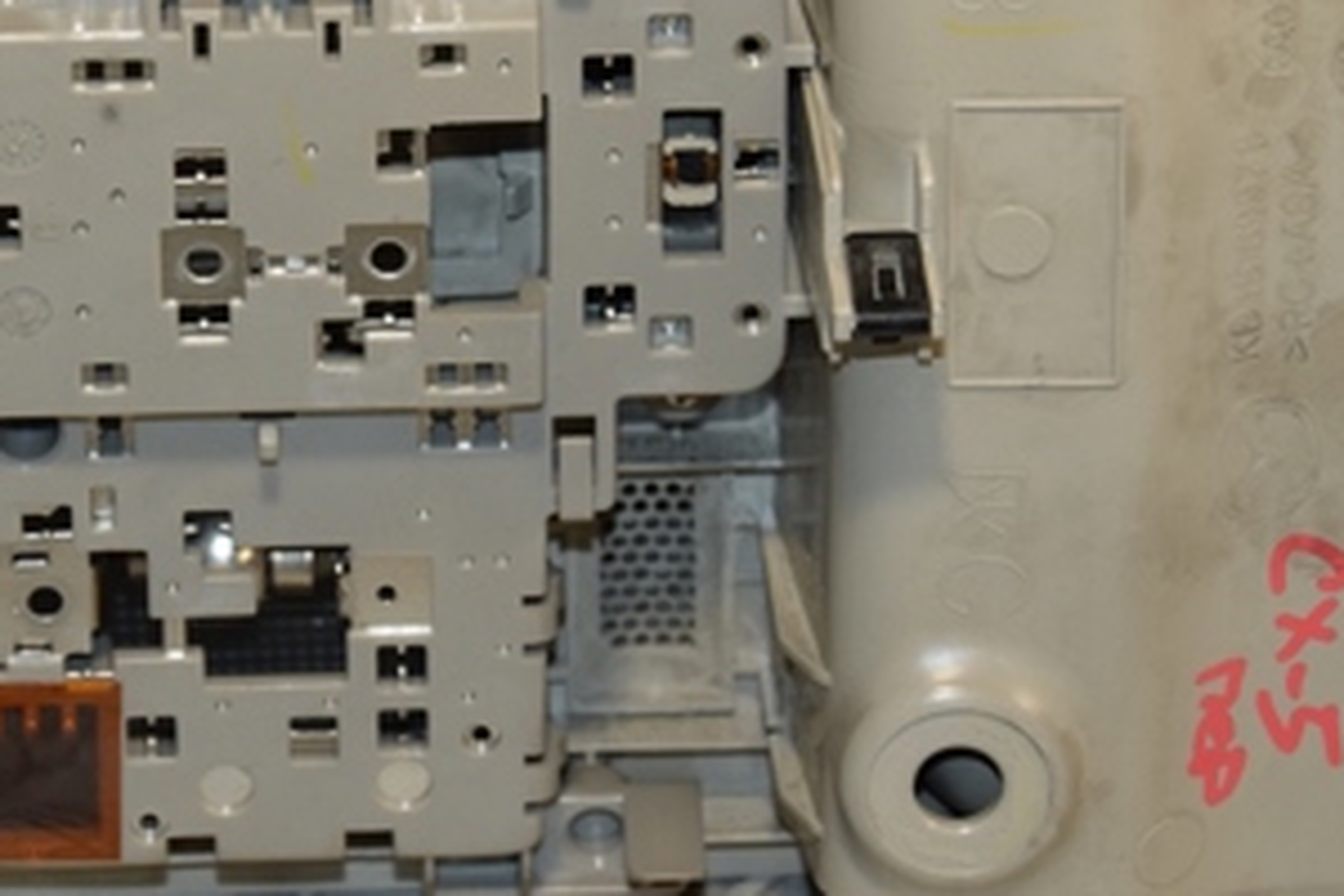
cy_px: 112
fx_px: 8962
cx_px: 399
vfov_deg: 5.7
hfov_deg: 8.6
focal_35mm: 240
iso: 800
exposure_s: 1/200
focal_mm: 75
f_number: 6.3
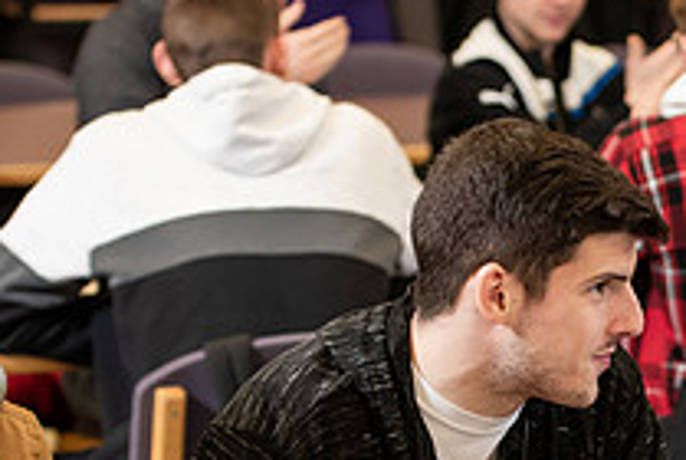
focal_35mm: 194
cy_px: 376
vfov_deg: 7.1
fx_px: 3702
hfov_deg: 10.4
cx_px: 834
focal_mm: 70
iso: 1250
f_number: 3.2
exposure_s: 1/200
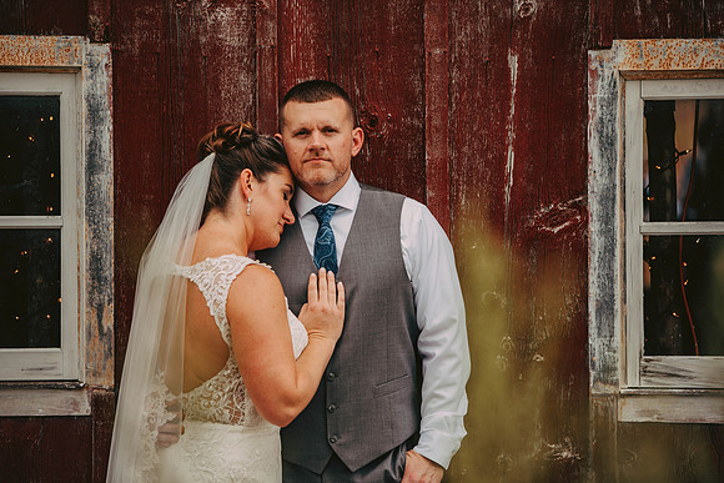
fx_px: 3118
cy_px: 242
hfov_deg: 13.2
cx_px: 362
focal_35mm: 155
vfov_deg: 8.9
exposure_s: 1/400
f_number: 2.8
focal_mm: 155
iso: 200
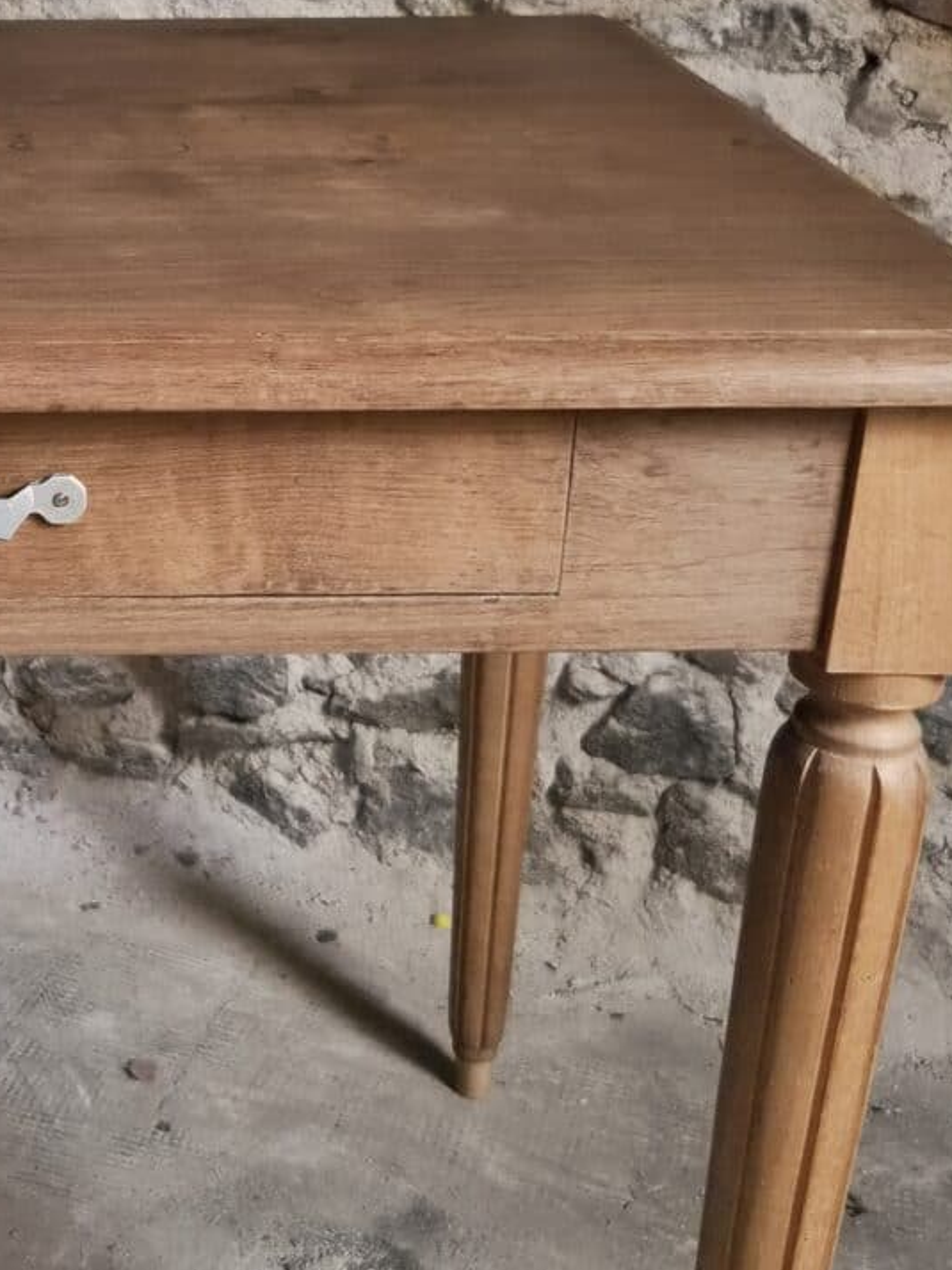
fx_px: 2422
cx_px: -50
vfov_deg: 29.1
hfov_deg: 21.3
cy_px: 388
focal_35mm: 66
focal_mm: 5.4
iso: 1600
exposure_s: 1/100
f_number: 1.8
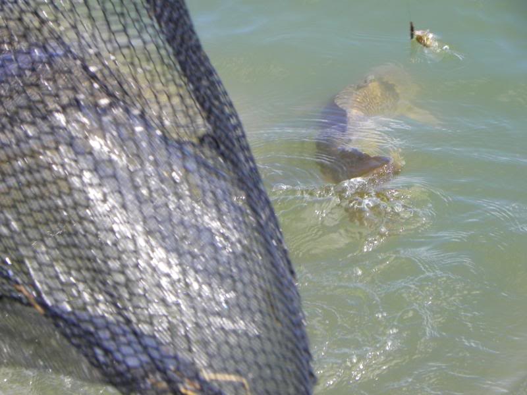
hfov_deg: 10.4
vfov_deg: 7.8
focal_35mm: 190
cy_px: 198
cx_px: 264
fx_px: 2893
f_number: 4.5
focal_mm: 33.9
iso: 100
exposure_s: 1/320
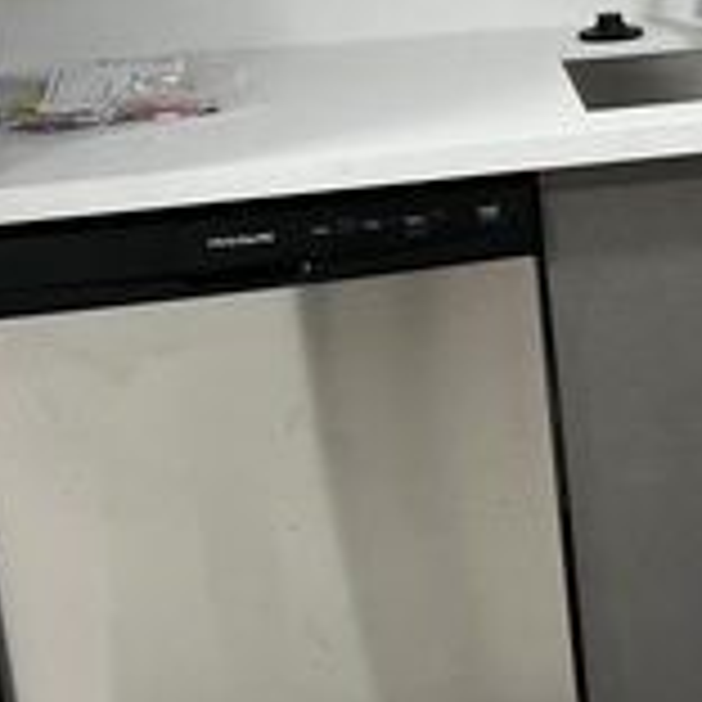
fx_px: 2248
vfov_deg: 17.6
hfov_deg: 15.9
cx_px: 1123
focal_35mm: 98
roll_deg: +2.0
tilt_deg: -15.3
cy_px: 180
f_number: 1.5
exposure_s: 1/120
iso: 125
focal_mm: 5.7
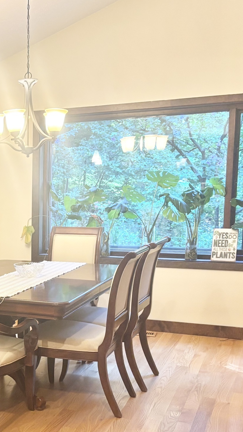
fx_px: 630
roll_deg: +1.1
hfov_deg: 19.6
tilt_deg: -9.8
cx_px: -97
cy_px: 264
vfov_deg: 37.7
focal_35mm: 55
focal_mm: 5.96
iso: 250
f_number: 1.6
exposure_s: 1/60
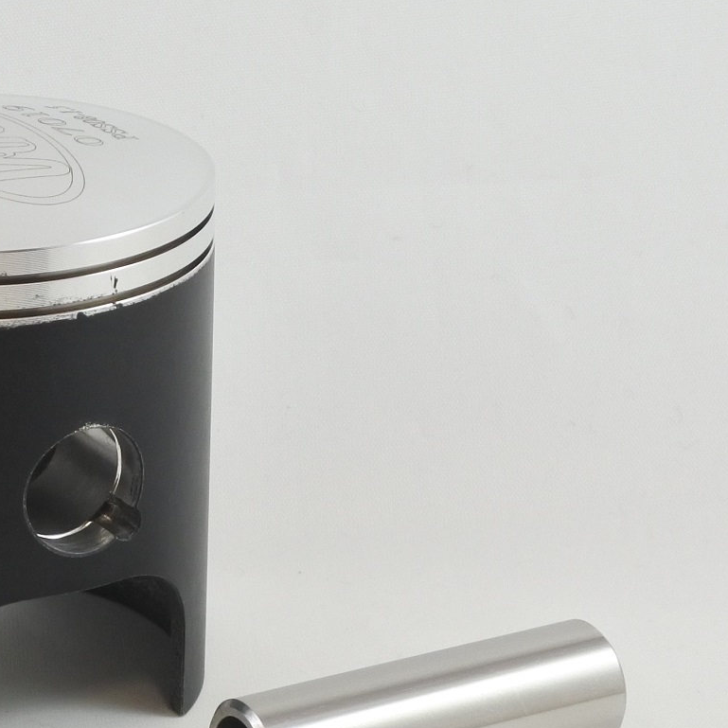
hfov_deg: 17.9
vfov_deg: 18.3
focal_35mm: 94
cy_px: 577
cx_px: -37
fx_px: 2237
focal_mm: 16.5
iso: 400
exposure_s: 1/160
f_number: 4.5
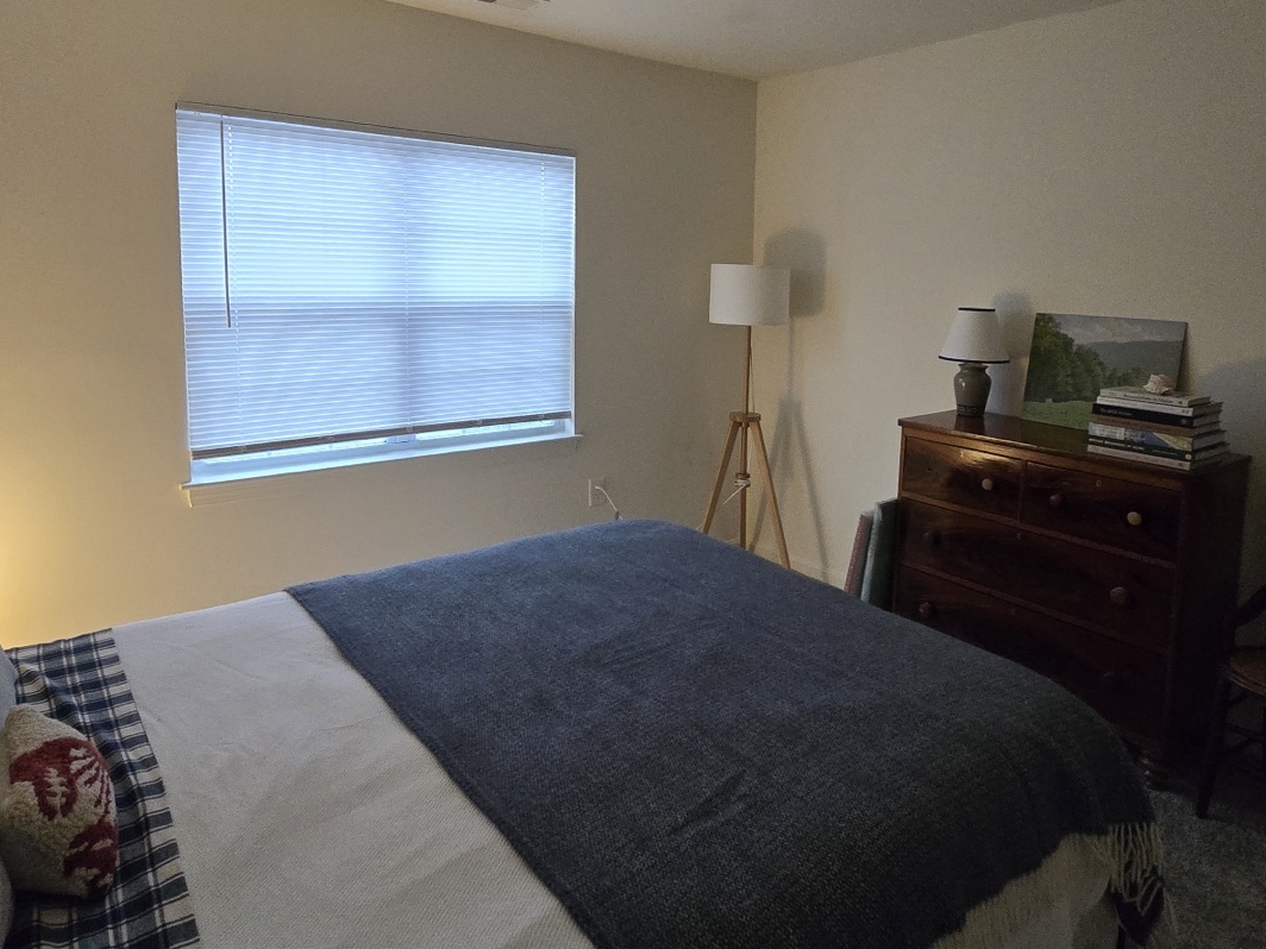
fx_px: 805
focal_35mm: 22
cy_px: 328
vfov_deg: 59.9
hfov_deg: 76.3
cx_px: 666
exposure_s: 1/60
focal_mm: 1.7
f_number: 2.2
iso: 400
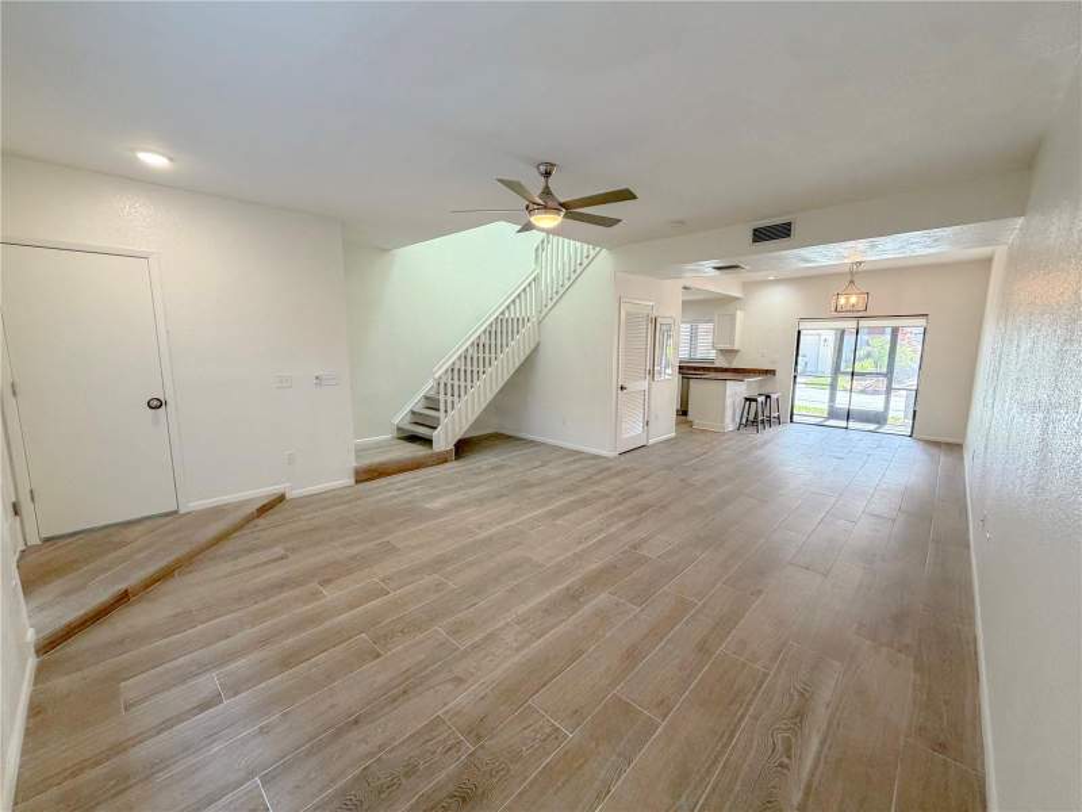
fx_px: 438
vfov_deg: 85.7
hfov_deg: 102.1
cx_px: 541
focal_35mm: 14
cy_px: 406
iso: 200
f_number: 2.2
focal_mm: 2.22
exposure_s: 1/120
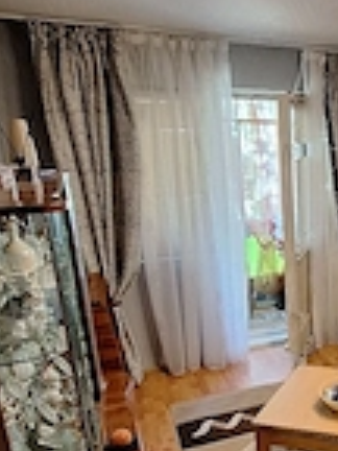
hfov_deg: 34.1
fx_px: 469
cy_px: 288
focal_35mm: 36
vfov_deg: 50.7
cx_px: 376
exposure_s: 1/25
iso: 320
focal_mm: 1.74
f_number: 2.2
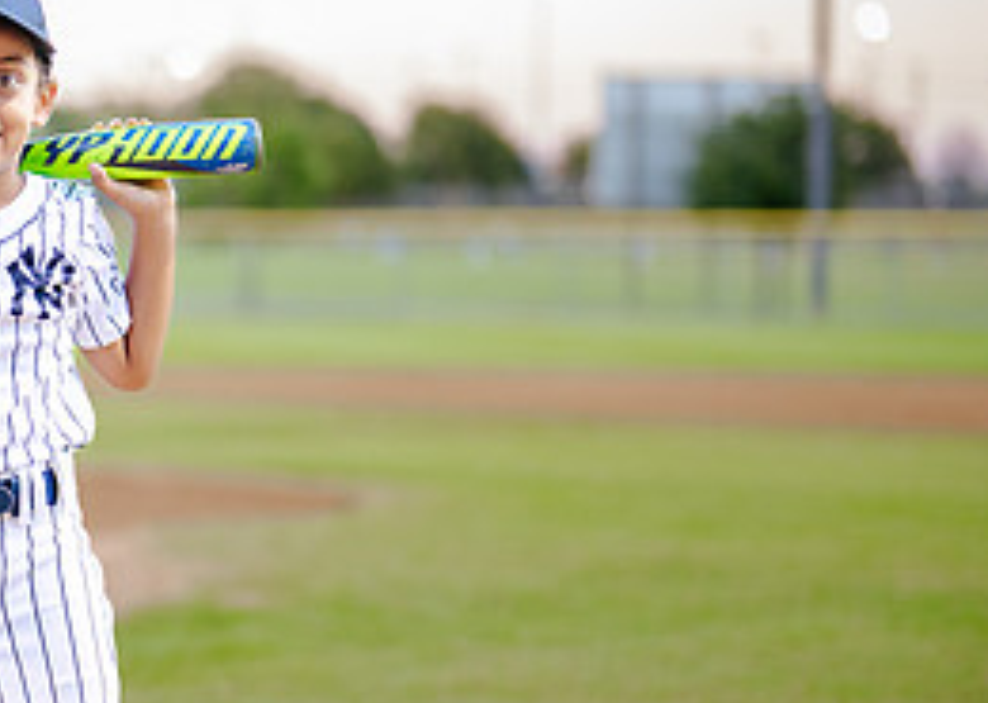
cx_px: -47
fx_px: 3839
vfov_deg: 10.5
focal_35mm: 137
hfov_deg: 14.4
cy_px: 467
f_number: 1.2
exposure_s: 1/500
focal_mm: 50
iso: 500
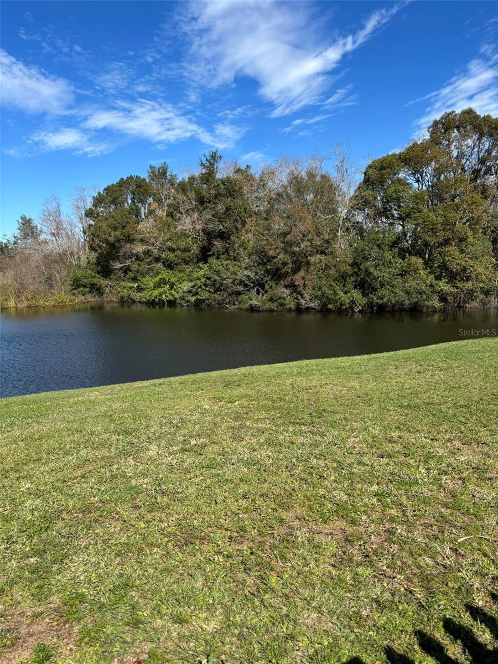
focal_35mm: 26
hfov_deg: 53.1
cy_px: 332
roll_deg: -1.1
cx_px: 249
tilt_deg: -7.1
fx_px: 499
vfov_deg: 67.3
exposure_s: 1/2933
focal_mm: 5.96
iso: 50
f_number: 1.6
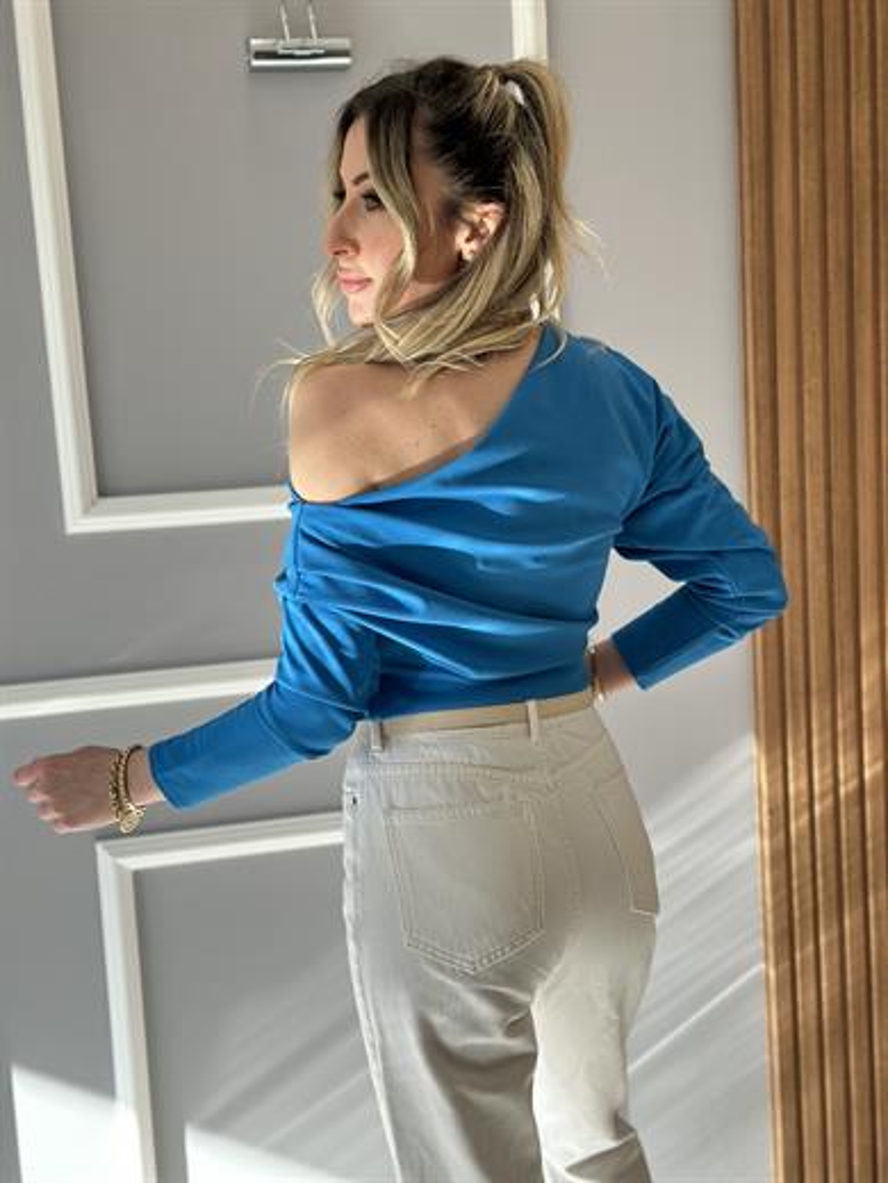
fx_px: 1642
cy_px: 592
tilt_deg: -8.2
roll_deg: +3.4
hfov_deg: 30.3
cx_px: 444
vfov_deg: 39.7
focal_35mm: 48
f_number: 1.78
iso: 80
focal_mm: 6.86
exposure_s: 1/401
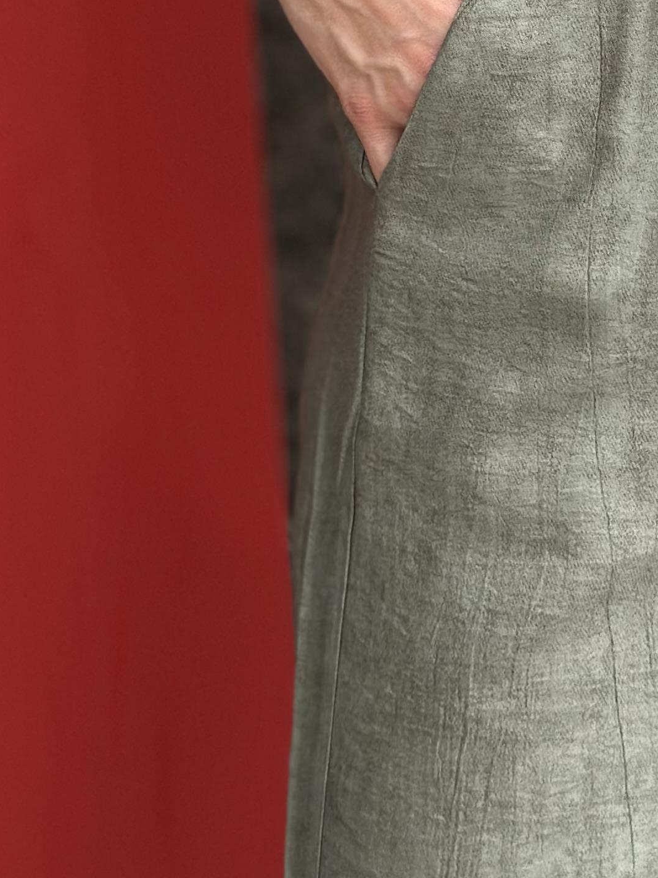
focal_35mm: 136
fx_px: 3447
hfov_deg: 10.7
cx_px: 752
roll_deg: +2.1
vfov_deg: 13.9
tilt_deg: -7.7
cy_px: -262
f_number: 1.78
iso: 80
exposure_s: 1/1639
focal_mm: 6.86
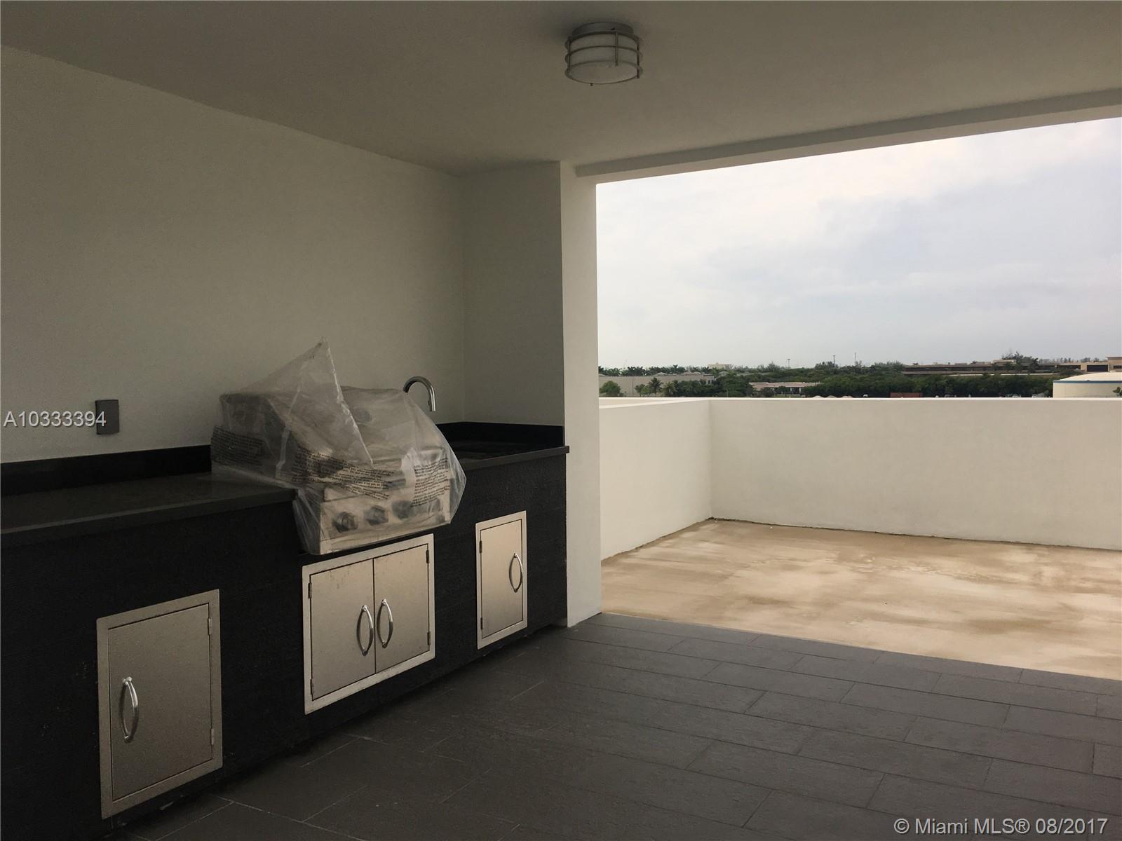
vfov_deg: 48.2
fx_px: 940
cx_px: 561
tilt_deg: -2.3
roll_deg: +0.7
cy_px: 420
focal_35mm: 29
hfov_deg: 61.7
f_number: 2.2
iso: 32
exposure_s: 1/2653
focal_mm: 4.15
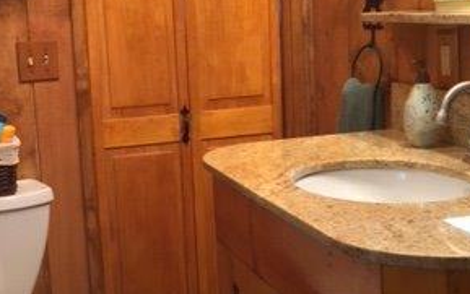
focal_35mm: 68
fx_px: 872
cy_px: 145
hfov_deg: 29.8
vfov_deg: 19.2
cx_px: 127
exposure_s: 1/30
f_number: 2.2
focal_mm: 4.15
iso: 125
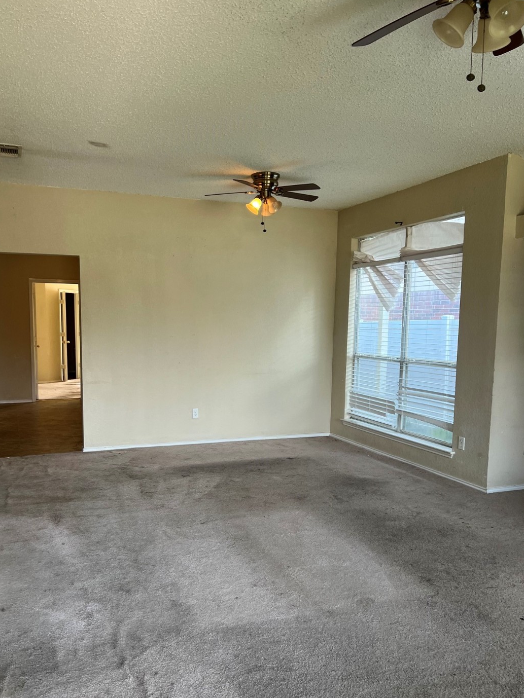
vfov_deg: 61.5
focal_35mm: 29
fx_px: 585
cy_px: 384
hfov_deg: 48.2
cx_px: 238
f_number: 1.5
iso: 80
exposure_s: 1/120
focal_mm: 5.7
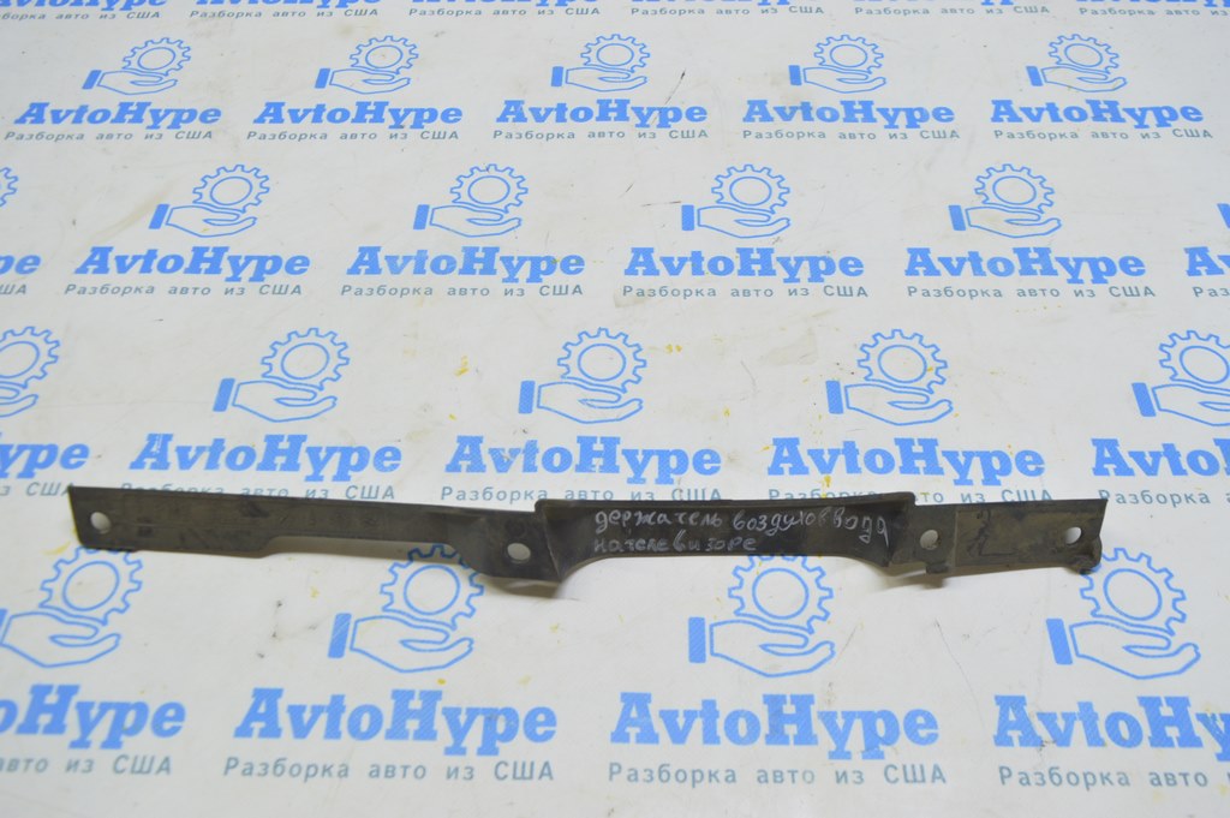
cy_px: 409
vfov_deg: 43.5
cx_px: 615
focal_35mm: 30
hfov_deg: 62.0
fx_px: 1024
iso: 400
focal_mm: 20
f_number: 5.6
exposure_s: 1/20
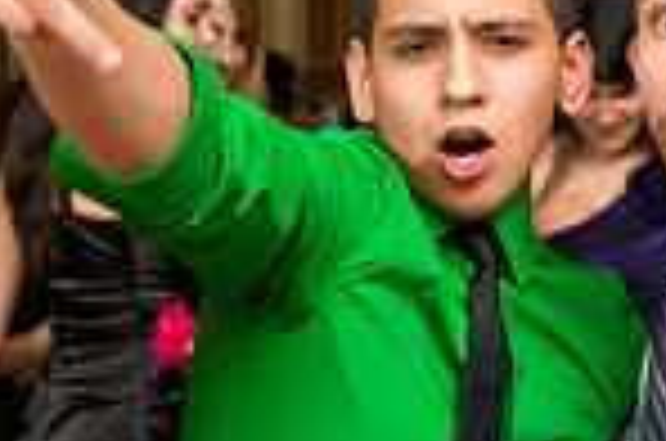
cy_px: 122
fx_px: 2751
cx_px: 490
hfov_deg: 13.8
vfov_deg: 9.2
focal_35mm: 149
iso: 1600
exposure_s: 1/125
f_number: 3.2
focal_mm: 38
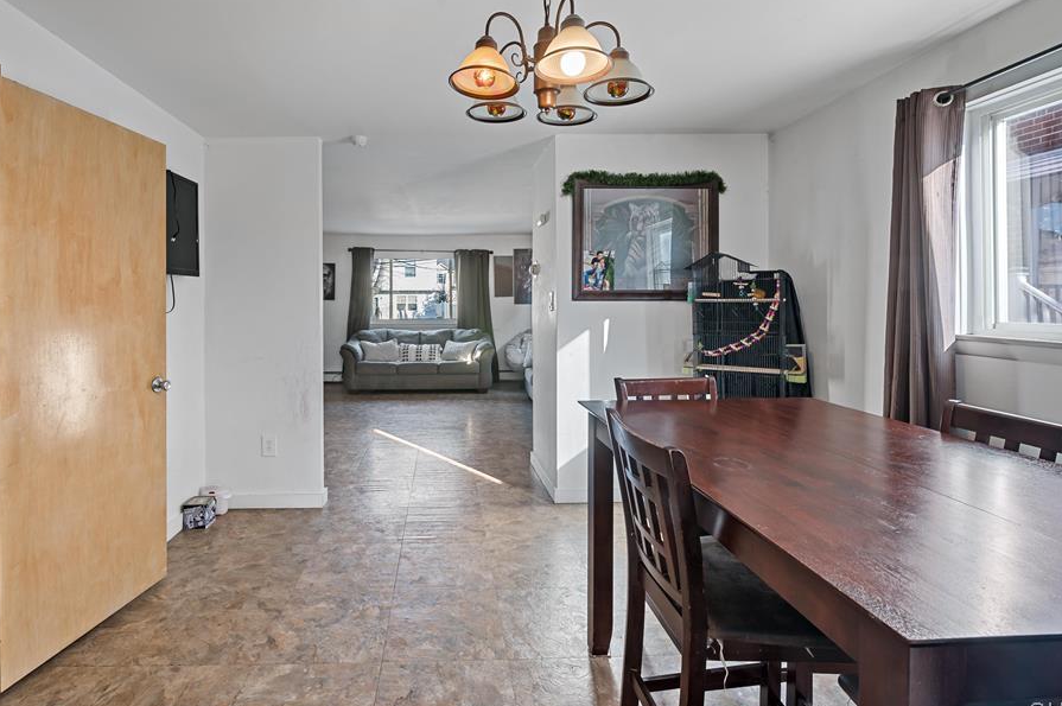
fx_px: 501
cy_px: 308
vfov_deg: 70.0
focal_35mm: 17
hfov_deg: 92.7
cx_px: 455
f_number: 9
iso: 320
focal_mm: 14
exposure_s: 1/8
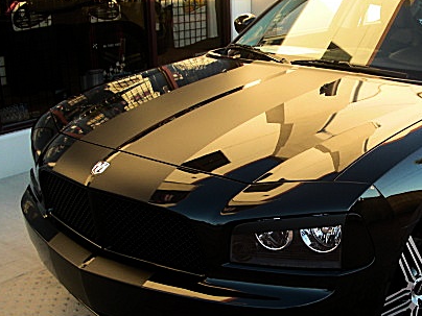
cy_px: 186
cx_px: 324
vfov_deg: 25.6
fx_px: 695
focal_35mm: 57
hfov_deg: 33.0
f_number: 2.8
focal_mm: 6.3
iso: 50
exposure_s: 1/125
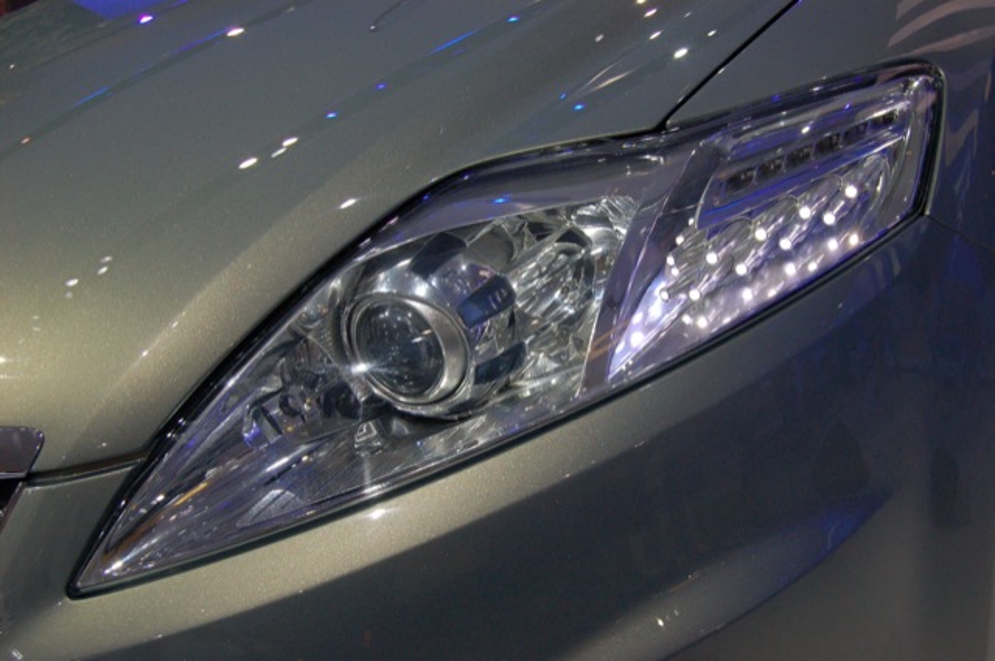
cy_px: 330
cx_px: 498
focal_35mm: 46
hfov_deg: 42.4
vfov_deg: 28.9
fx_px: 1284
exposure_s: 1/160
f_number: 6.3
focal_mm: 31
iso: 800
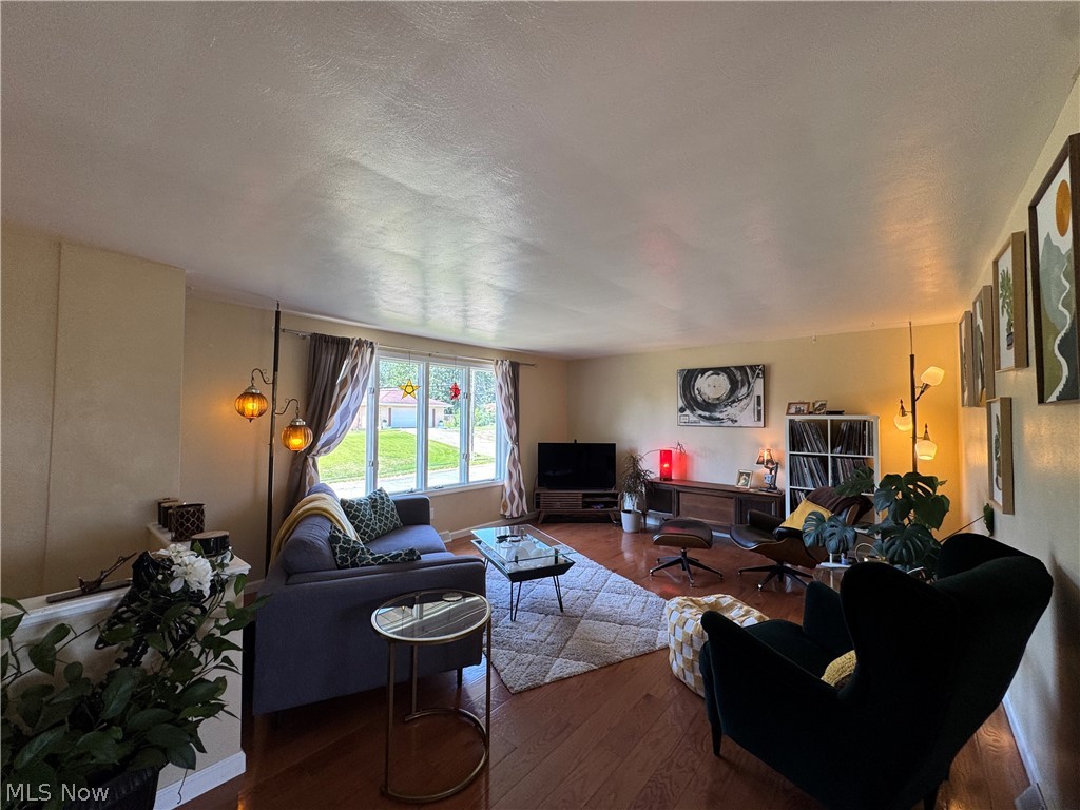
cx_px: 540
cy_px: 405
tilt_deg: +2.2
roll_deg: +0.1
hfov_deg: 102.1
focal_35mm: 14
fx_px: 437
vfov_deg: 85.7
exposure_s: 1/125
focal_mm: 2.22
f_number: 2.2
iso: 80
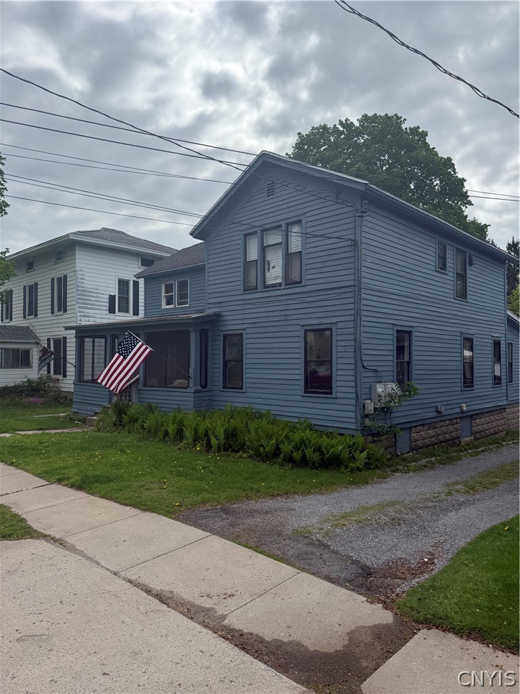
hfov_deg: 56.8
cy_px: 347
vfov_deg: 71.6
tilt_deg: +1.8
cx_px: 260
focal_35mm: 24
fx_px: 481
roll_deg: +0.9
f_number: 1.78
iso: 125
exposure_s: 1/9091
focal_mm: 6.76
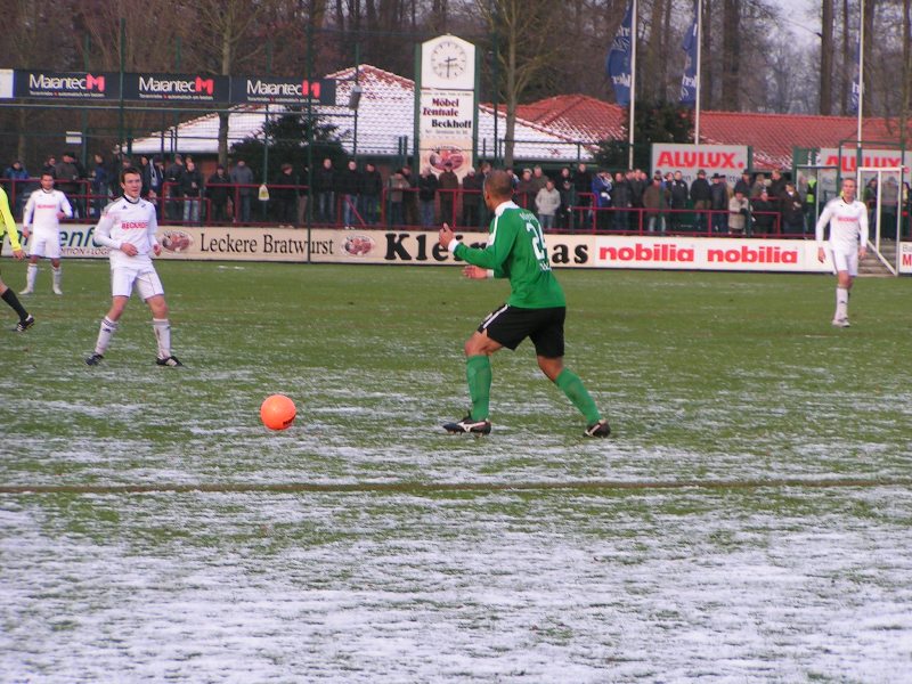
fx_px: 4532
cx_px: 456
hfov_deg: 11.5
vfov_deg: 8.6
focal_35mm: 172
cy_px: 342
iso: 50
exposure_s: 1/200
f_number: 4
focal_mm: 26.3
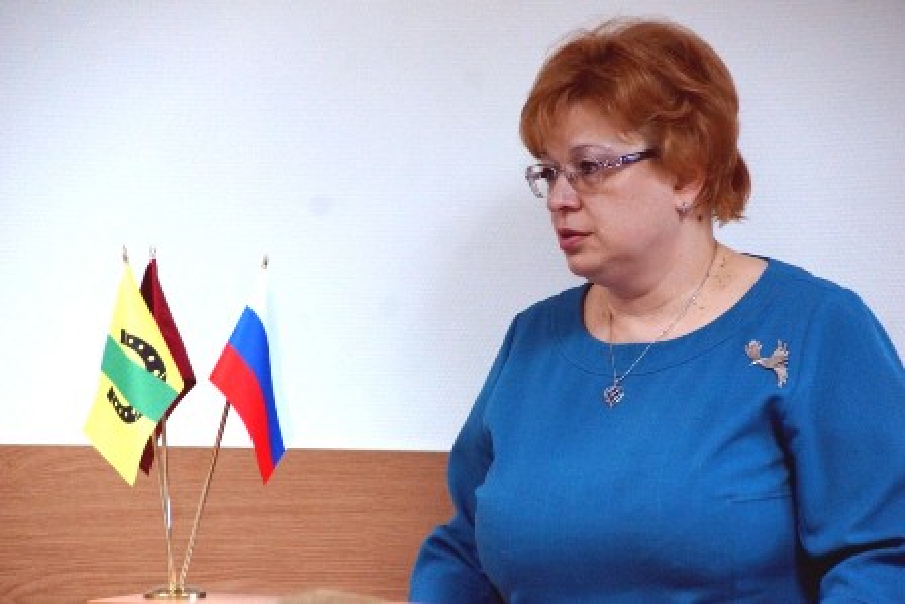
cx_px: 452
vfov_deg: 6.5
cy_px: 302
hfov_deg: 9.8
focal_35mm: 210
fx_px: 5281
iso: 2000
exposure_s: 1/100
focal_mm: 140
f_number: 6.3
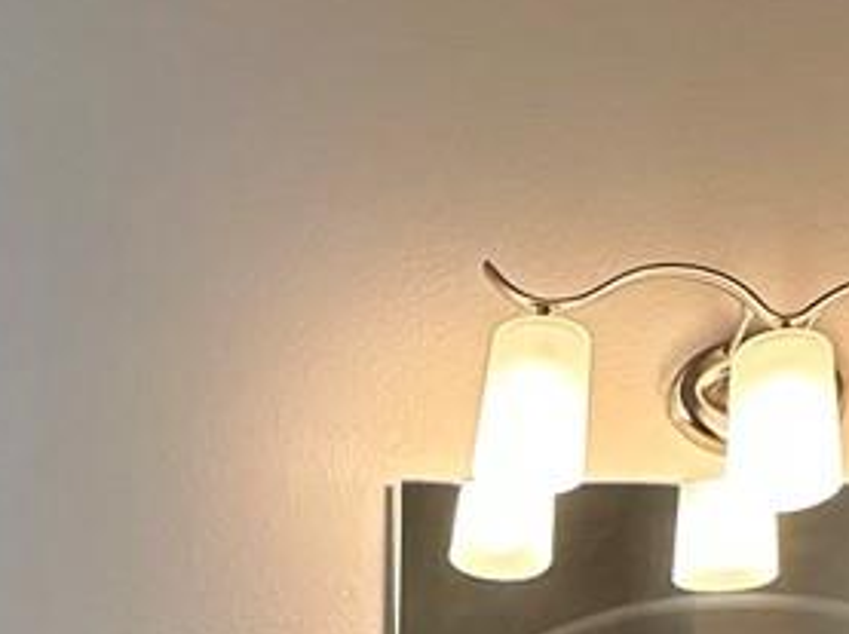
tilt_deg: +0.0
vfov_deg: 14.8
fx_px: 1984
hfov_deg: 23.9
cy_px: 1277
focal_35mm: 81
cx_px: 230
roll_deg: -0.5
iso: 250
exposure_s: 1/120
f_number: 2.2
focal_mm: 2.22
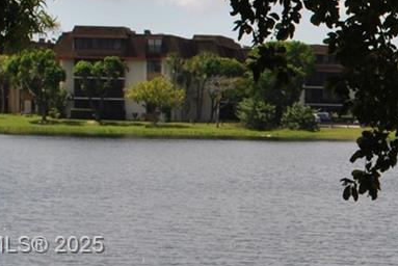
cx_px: 603
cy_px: 246
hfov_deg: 12.0
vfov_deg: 8.4
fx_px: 1803
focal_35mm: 163
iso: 100
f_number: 9
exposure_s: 1/320
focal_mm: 26
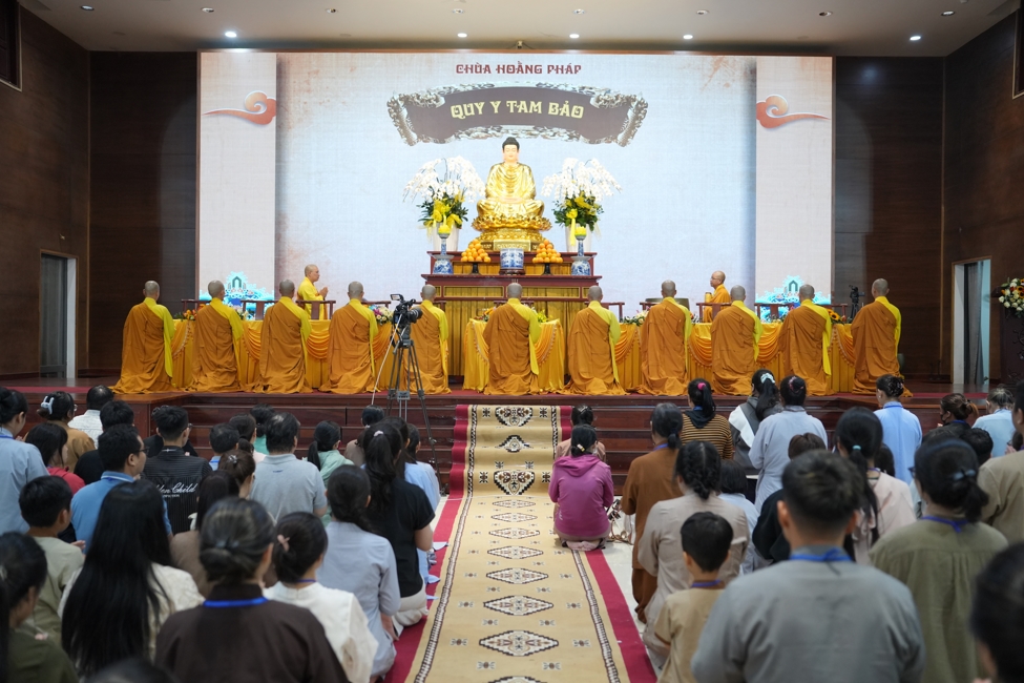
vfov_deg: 37.9
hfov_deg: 54.4
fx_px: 995
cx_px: 512
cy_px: 342
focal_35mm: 35
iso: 2000
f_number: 2.5
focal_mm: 35
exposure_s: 1/320
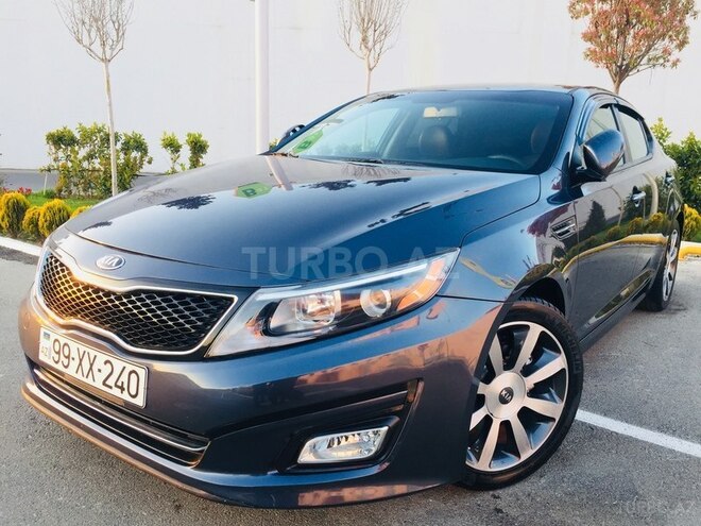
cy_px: 263
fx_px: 587
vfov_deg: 48.2
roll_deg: -1.7
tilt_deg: -12.3
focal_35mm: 29
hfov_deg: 61.7
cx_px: 350
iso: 40
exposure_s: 1/50
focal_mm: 4.15
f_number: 2.2
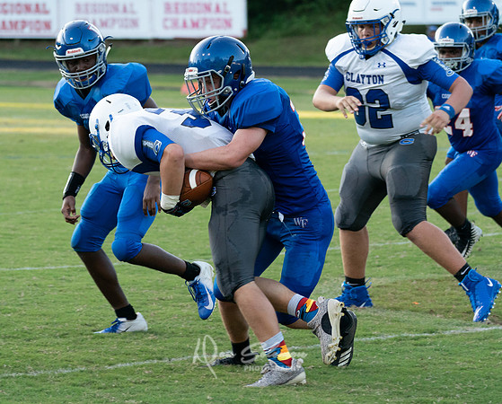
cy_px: 200
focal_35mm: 220
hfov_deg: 8.8
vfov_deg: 7.1
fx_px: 3272
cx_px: 212
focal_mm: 148
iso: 2500
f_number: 5.6
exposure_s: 1/1000
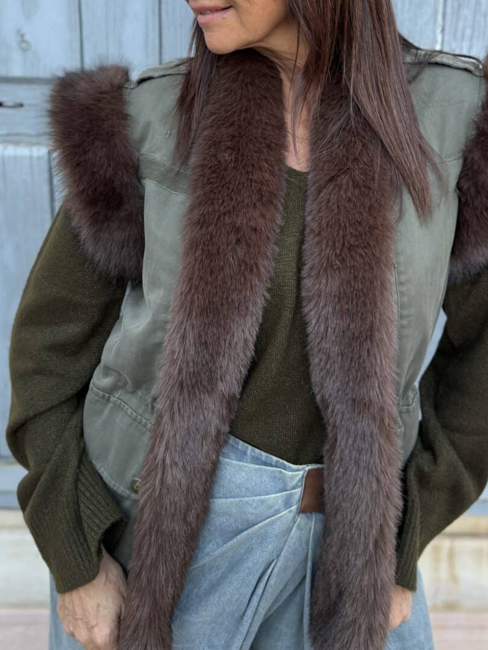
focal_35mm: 34
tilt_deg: -13.6
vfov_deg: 53.4
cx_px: 270
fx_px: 639
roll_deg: -2.0
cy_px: 248
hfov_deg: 41.7
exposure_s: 1/121
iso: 125
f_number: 1.78
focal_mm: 6.76
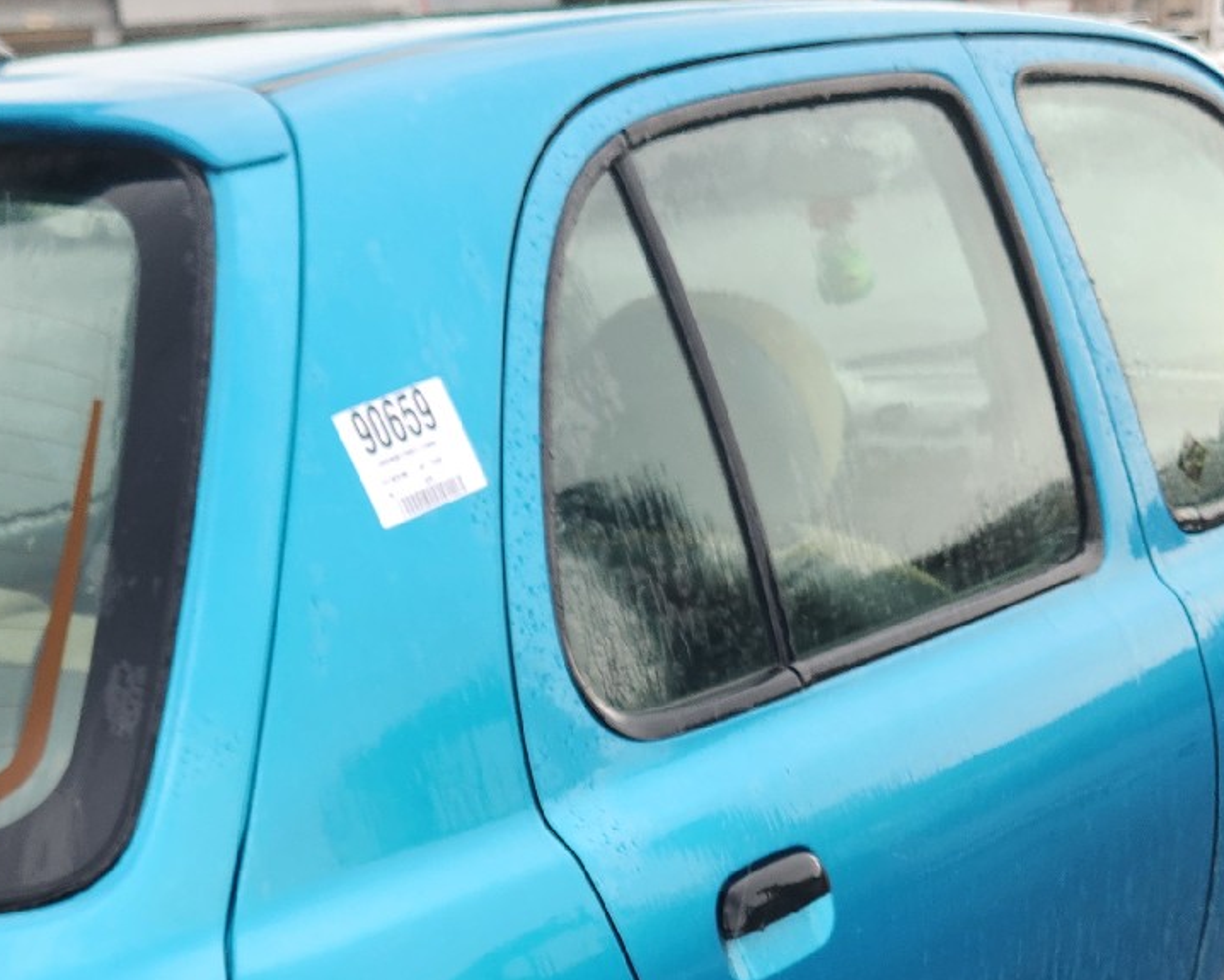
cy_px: 994
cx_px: 442
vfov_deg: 24.2
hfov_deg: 31.3
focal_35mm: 60
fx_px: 2174
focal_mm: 5.4
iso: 64
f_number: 1.8
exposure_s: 1/182
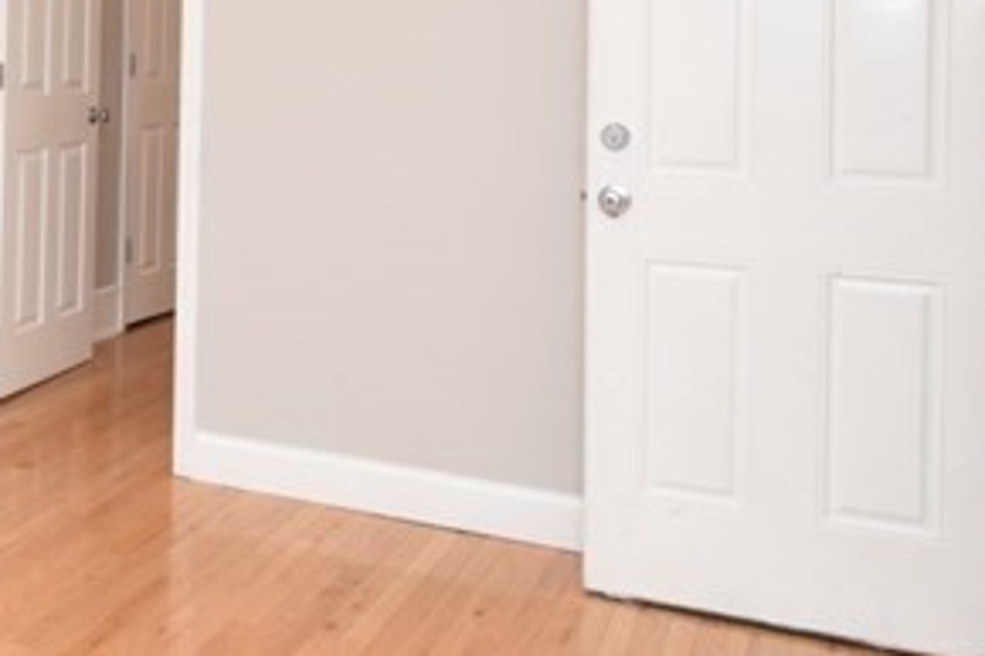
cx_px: -54
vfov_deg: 24.5
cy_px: 32
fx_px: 1449
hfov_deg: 33.5
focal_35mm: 53
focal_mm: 10
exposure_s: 1/125
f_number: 5.6
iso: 800
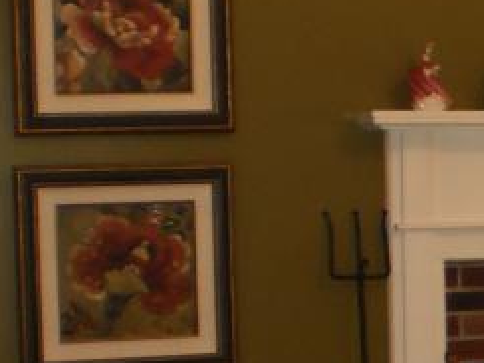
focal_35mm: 151
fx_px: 2111
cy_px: 292
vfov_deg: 9.8
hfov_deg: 12.4
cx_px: 744
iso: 200
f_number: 3.1
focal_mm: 6.3
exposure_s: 1/30
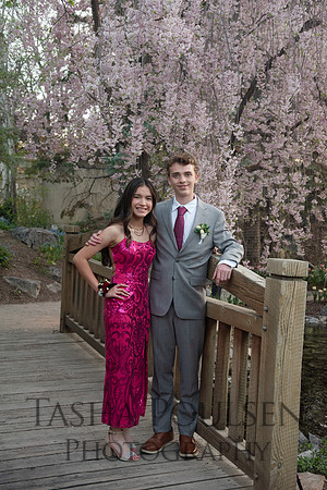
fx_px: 654
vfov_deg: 41.1
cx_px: 164
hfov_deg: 28.1
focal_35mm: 48
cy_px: 245
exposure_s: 1/125
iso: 800
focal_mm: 48
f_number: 5.6
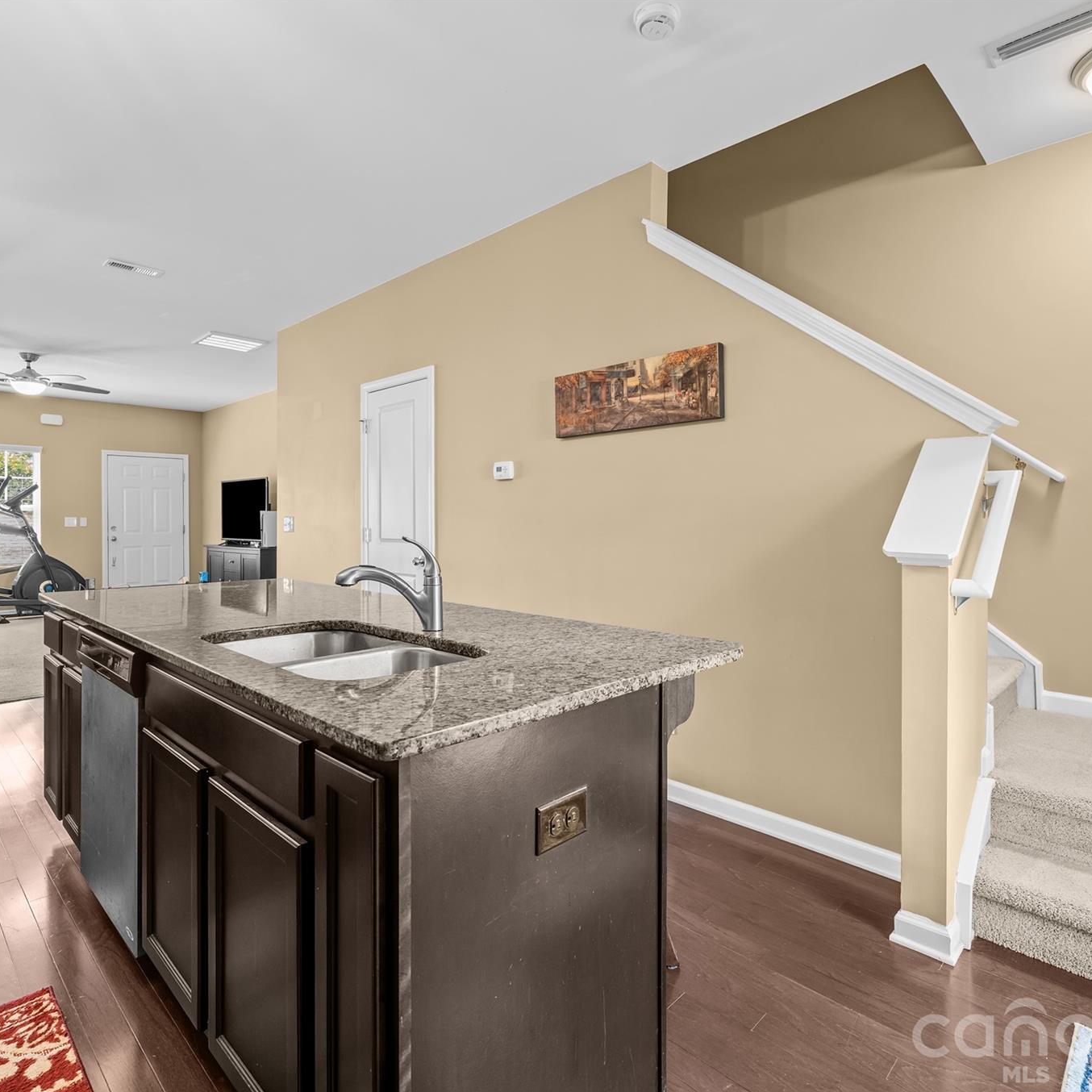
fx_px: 642
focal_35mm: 18
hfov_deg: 80.7
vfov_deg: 80.7
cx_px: 572
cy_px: 546
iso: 400
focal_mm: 14
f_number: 8
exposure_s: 1/1.25
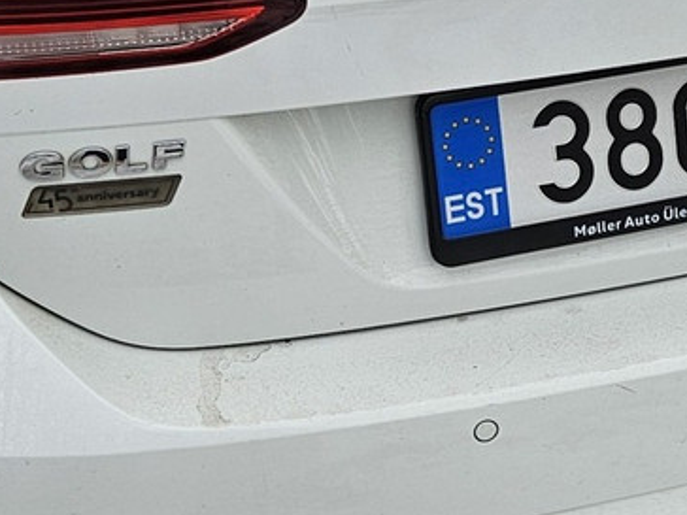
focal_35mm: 101
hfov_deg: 19.3
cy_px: 79
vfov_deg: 14.5
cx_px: 549
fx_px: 2004
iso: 40
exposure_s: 1/225
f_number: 1.8
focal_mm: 5.4
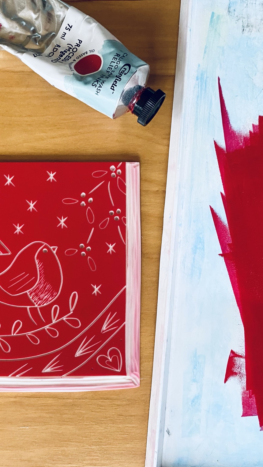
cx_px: 143
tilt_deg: -88.0
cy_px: 235
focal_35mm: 38
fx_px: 471
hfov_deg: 31.2
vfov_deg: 52.8
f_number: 1.8
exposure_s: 1/60
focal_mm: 4.25
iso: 500
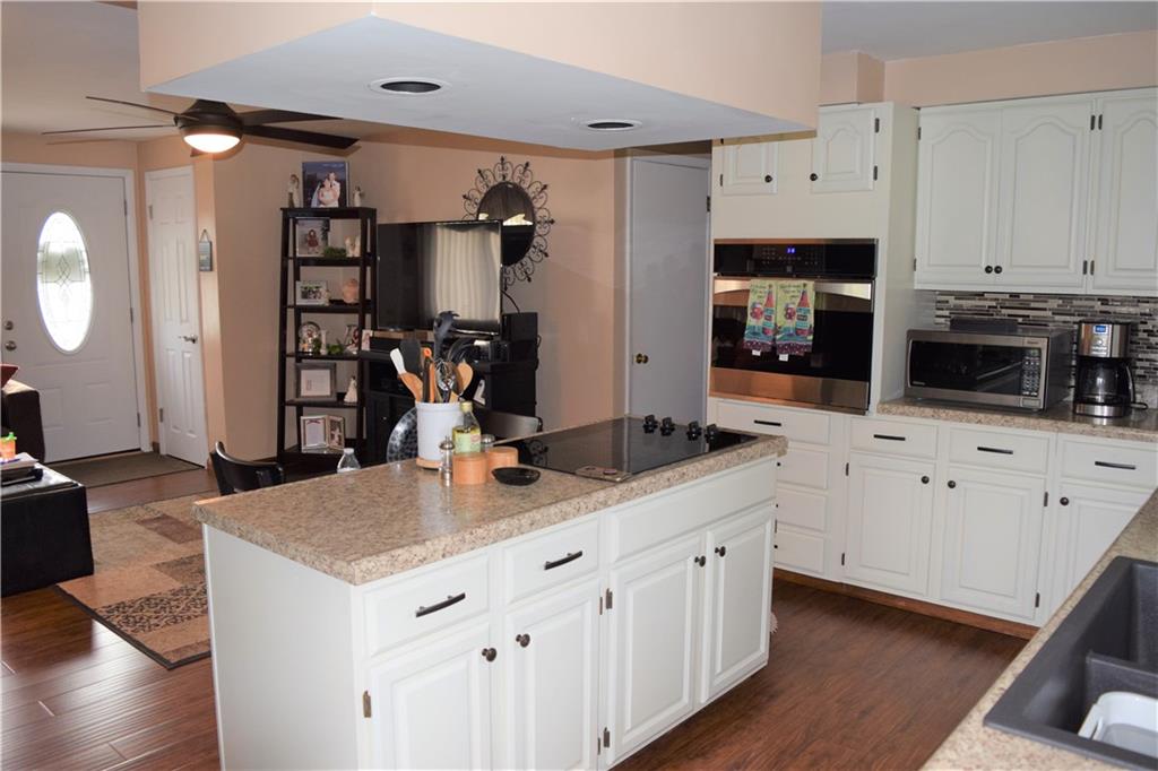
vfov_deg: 47.9
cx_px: 579
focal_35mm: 27
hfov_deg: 67.4
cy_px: 386
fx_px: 868
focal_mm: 18
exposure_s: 1/100
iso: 800
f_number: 5
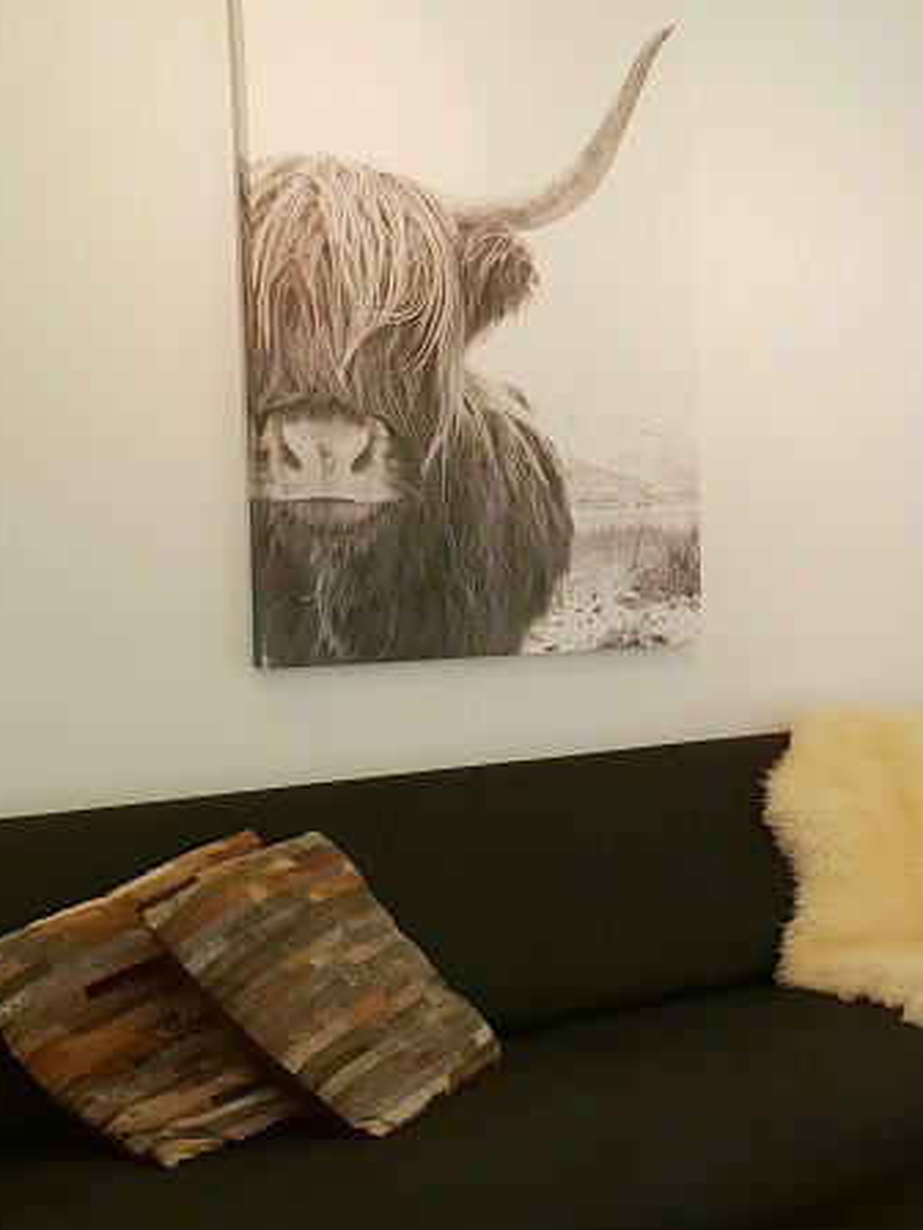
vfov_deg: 33.2
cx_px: 1156
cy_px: 697
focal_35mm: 58
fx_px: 2062
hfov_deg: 22.8
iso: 80
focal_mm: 4.3
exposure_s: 1/50
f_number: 2.4
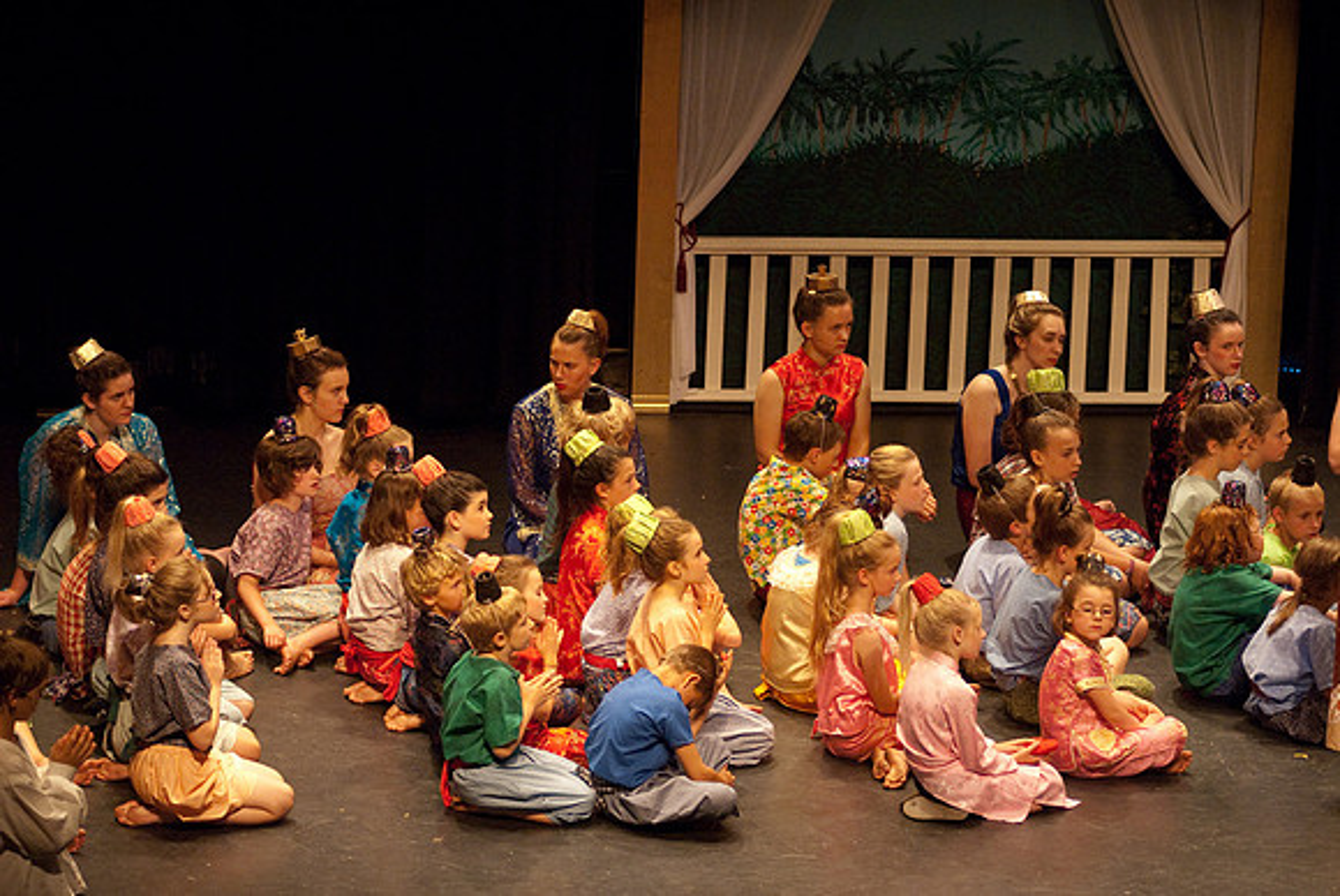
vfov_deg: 8.3
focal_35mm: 165
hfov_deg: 12.4
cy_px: 448
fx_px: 6148
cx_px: 670
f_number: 2.8
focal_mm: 110
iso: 1000
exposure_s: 1/160
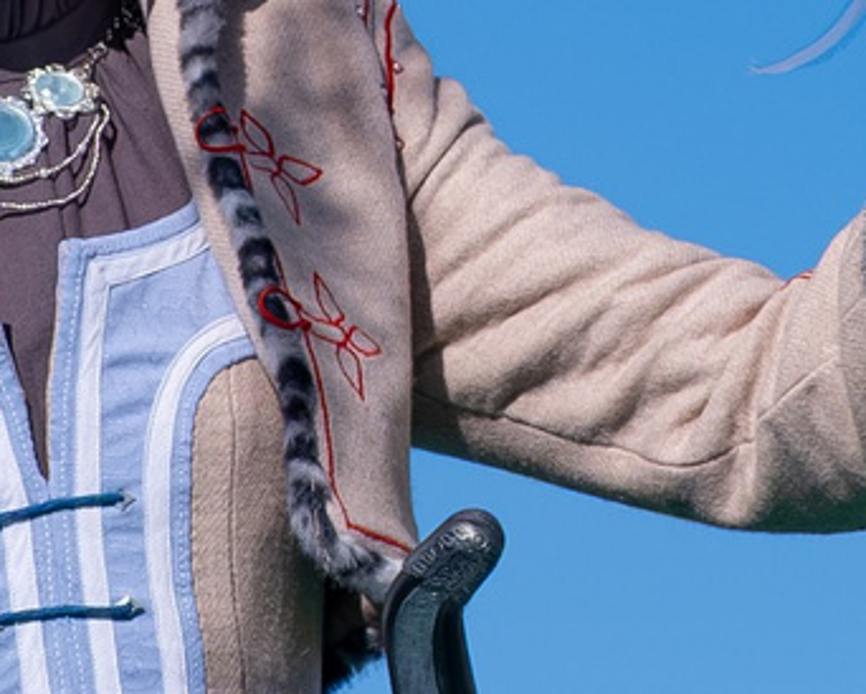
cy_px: -23
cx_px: 412
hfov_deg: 2.9
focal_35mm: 658
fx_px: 16874
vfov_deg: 2.4
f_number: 4.5
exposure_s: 1/1600
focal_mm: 53.3
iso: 160
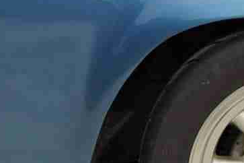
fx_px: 1362
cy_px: 1
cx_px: 302
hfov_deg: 10.1
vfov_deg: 6.8
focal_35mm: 201
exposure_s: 1/160
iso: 100
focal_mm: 30
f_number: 6.3
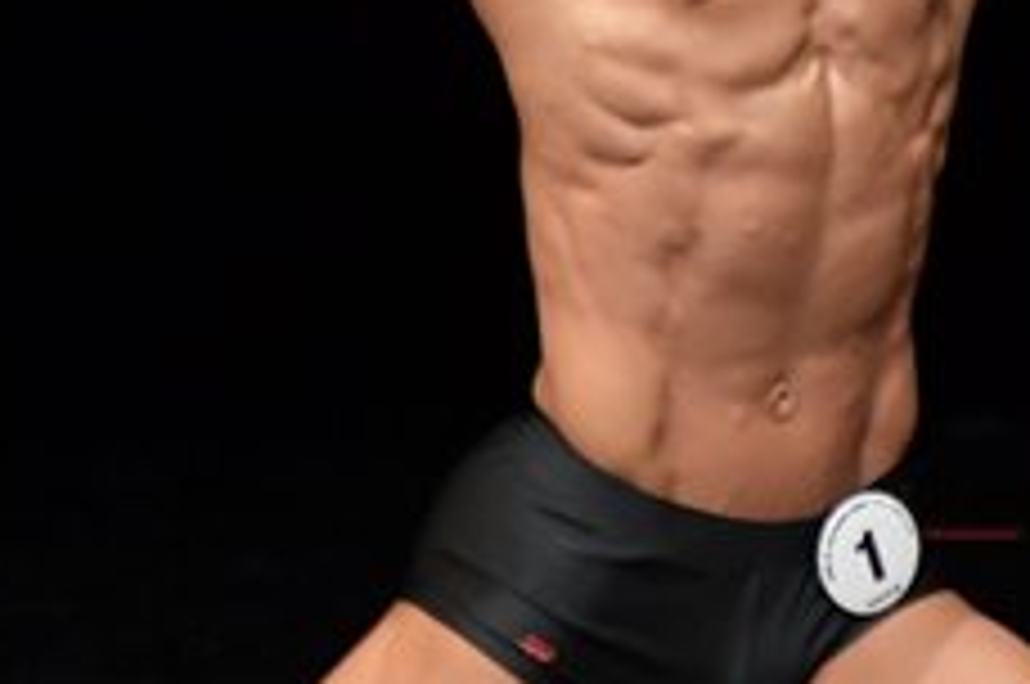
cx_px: 672
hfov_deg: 1.4
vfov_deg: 0.9
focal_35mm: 1525
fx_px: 43570
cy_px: 54
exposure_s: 1/400
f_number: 5.6
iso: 3200
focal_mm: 300
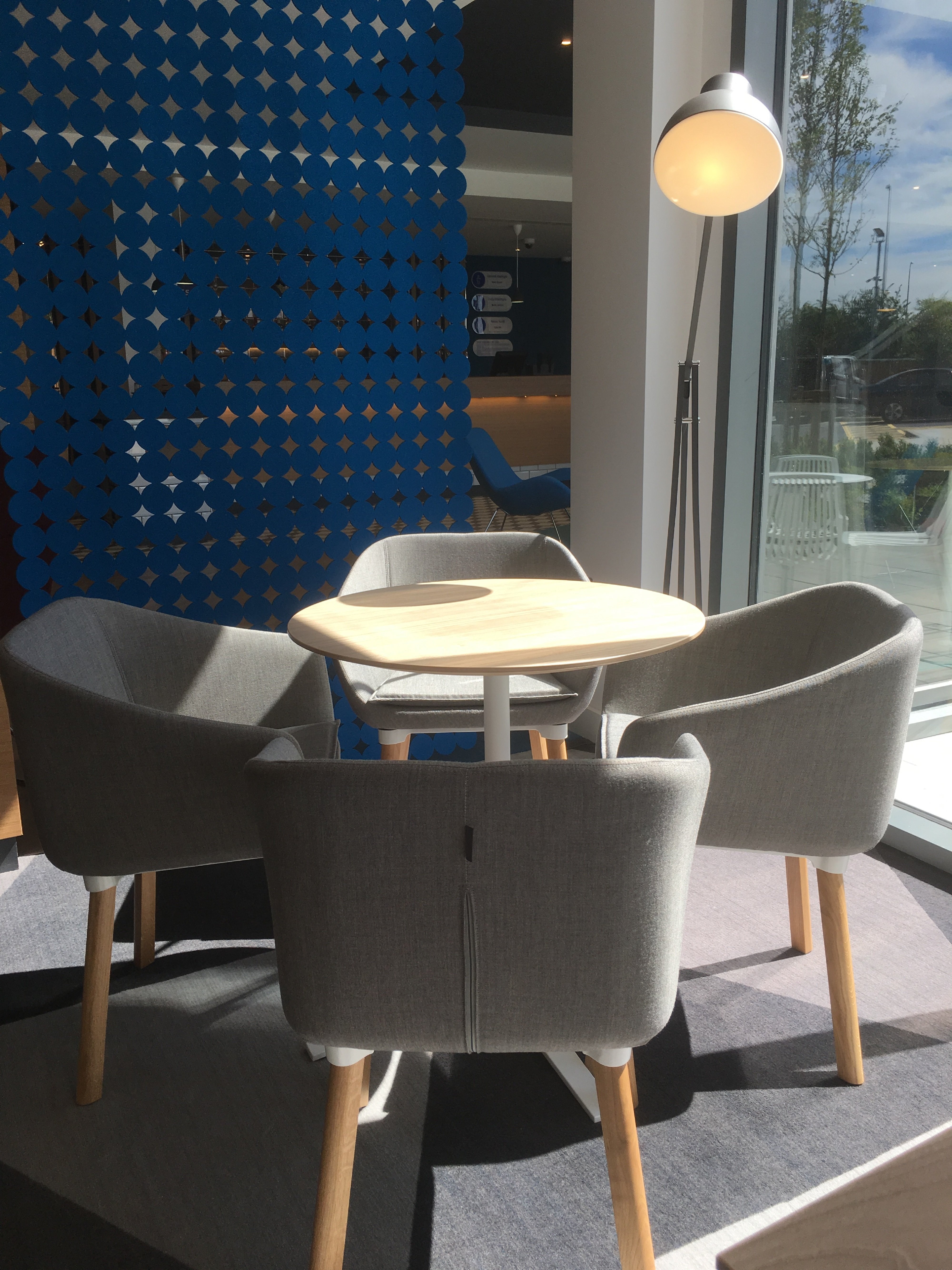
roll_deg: +0.4
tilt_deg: -13.3
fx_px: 1063
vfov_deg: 61.7
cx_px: 476
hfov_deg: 48.2
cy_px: 635
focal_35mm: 29
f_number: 2.2
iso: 25
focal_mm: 4.15
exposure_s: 1/420
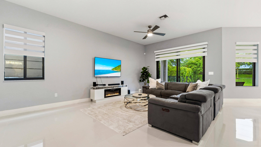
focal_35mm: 15
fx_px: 104
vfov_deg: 70.5
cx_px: 128
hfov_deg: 103.0
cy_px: 78
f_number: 9
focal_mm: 14
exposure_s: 1/2
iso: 250
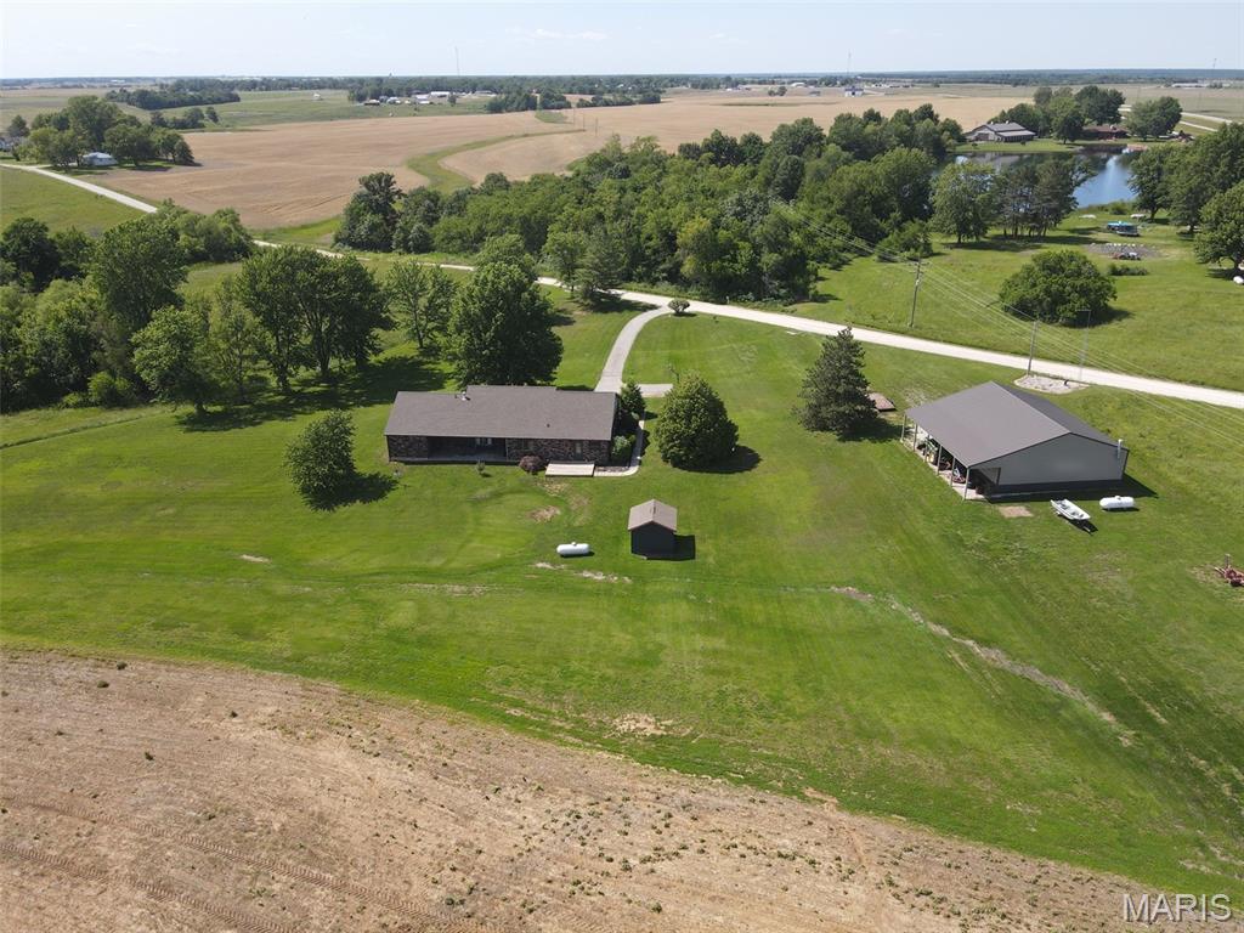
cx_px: 622
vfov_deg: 56.8
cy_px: 466
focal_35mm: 24
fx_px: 862
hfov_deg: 71.6
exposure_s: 1/500
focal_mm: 4.5
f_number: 2.8
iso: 100
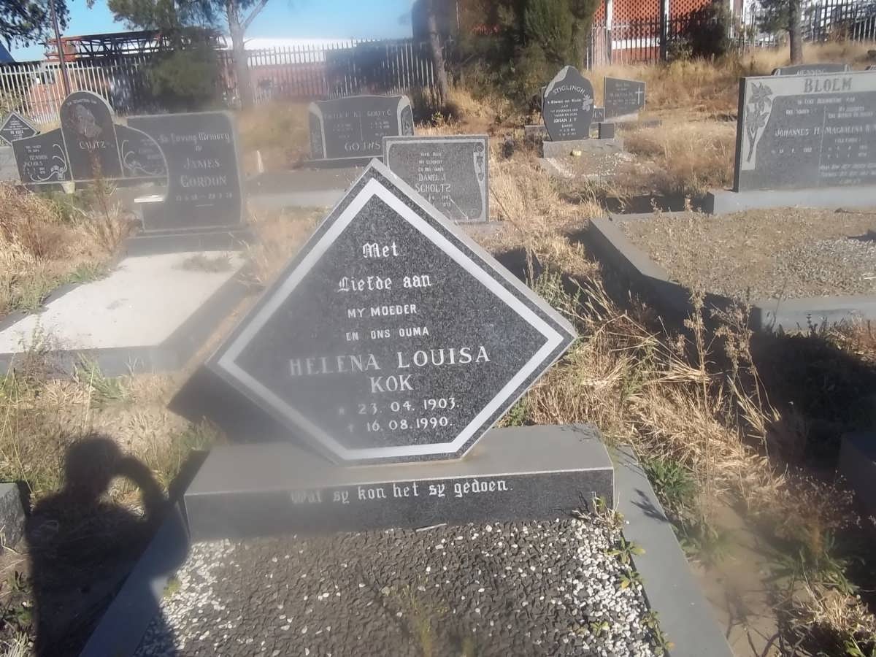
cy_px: 328
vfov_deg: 44.2
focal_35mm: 32
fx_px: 810
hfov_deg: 56.8
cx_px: 438
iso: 80
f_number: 5.5
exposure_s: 1/400
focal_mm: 5.7
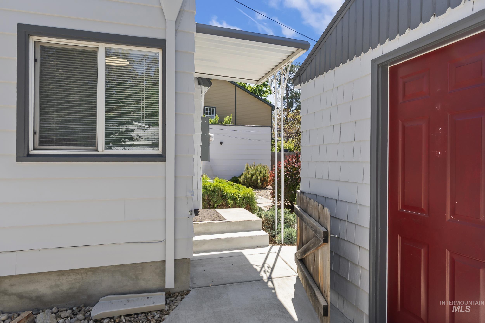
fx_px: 296
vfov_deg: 57.2
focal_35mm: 22
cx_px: 242
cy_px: 162
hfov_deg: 78.6
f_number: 7.1
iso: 125
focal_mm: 15
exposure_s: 1/160
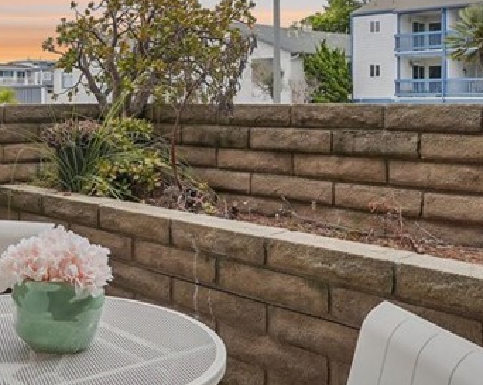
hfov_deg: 39.5
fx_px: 643
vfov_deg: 33.1
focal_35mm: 45
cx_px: 95
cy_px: 126
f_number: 8
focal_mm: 16
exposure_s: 1/640
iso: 400
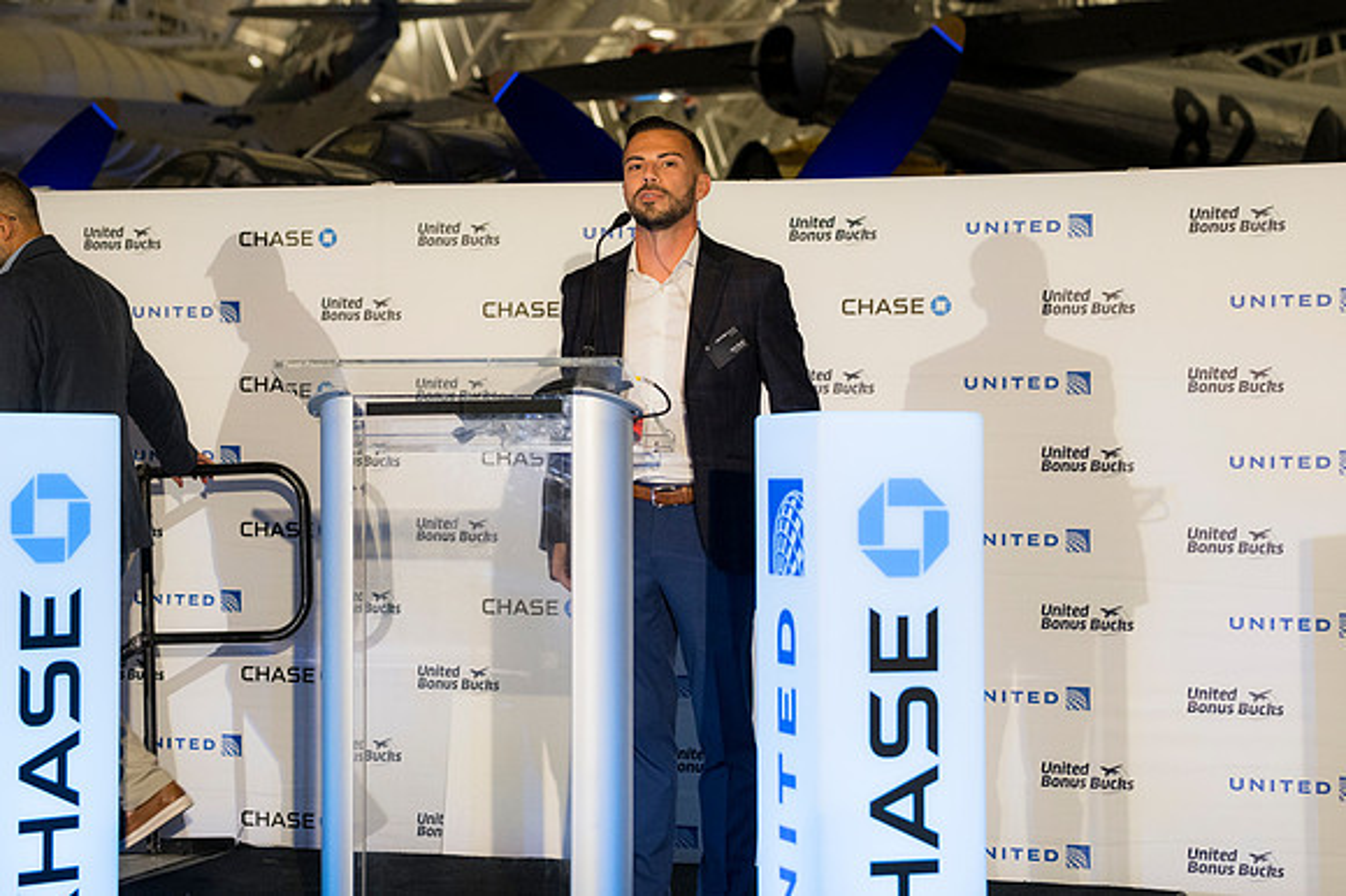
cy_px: 448
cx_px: 673
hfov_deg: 28.1
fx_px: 2690
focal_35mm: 72
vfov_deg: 18.9
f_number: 2.8
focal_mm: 48
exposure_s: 1/200
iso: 800
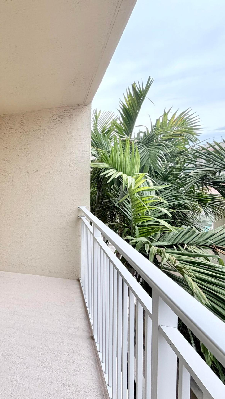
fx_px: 223
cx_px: -23
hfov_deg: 42.2
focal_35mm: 21
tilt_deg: -3.4
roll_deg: +1.7
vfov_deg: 83.8
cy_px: 197
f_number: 2.2
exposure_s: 1/458
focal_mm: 2.22
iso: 64
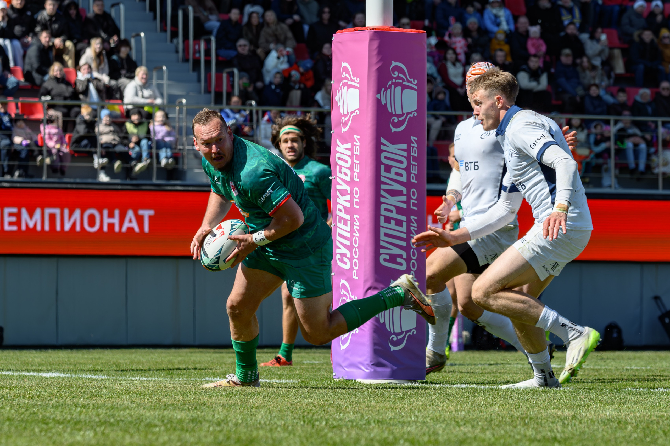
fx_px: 4308
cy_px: 163
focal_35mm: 231
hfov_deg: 8.9
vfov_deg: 5.9
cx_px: 338
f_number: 5.6
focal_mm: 130
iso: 160
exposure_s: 1/1250
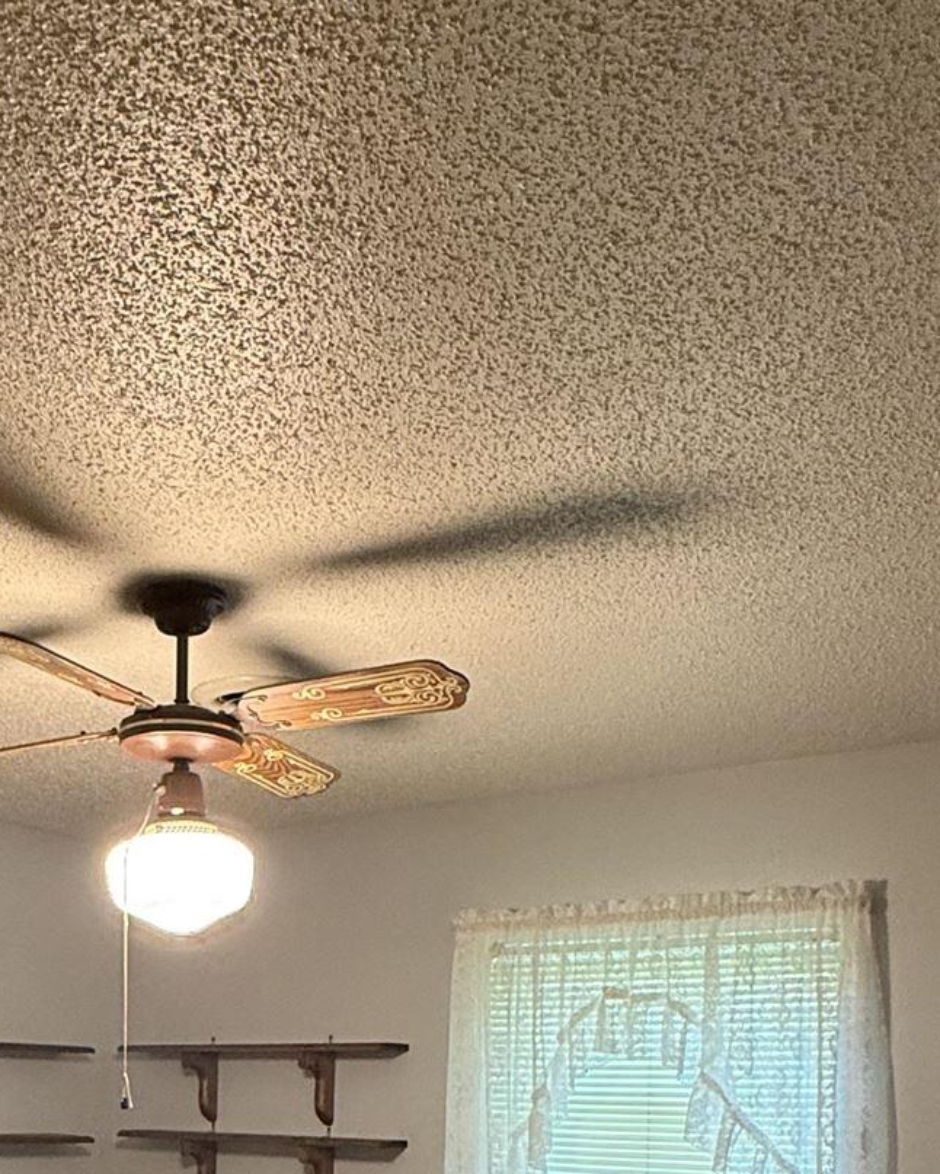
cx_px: 269
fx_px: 1356
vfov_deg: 41.2
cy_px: 1159
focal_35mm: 39
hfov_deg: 37.6
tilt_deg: -1.3
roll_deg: -0.9
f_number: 2.2
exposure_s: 1/60
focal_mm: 2.22
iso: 320
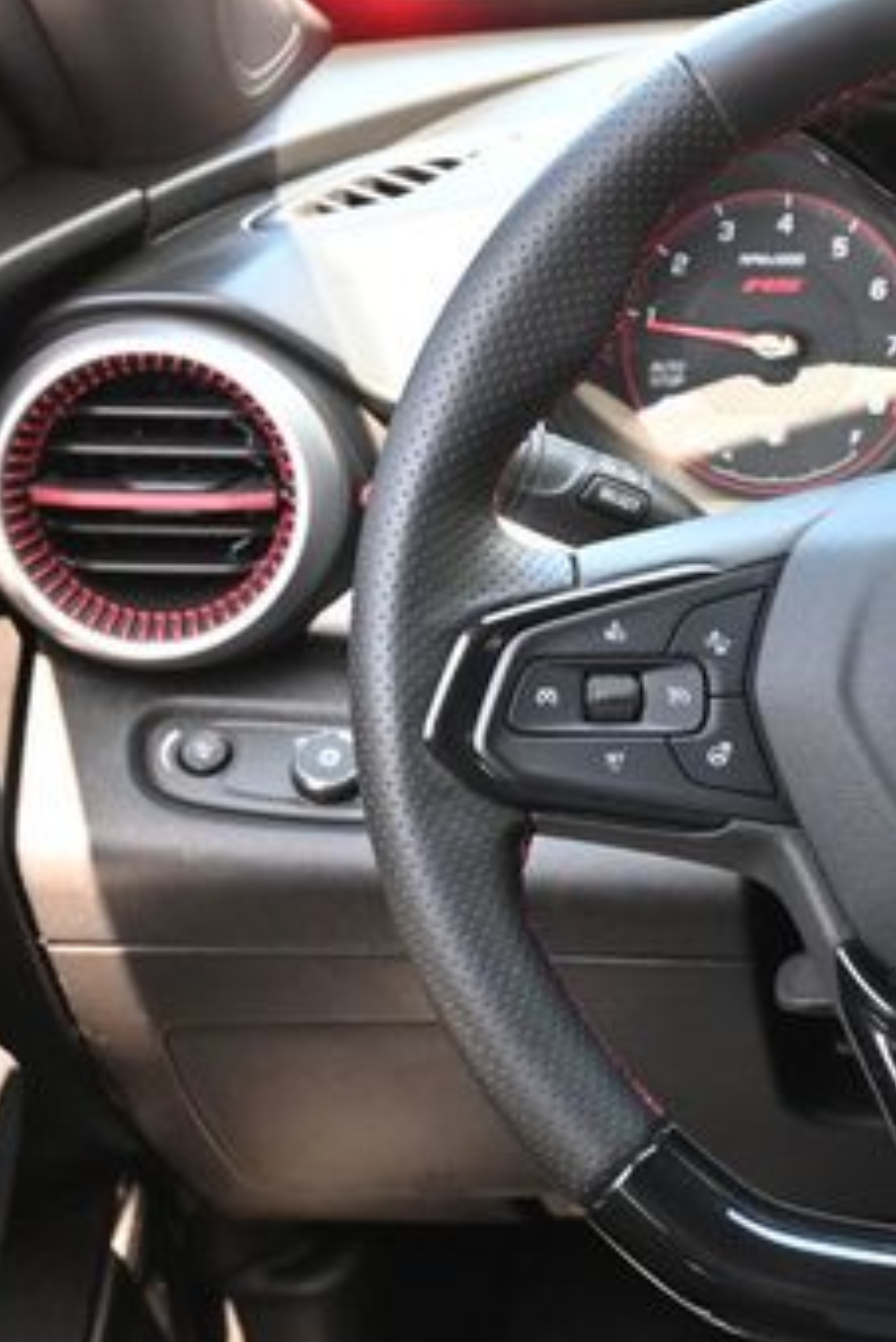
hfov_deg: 16.5
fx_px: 2946
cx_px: 1089
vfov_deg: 25.7
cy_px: 671
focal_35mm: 79
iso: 1100
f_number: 4.5
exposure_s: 1/125
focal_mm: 28
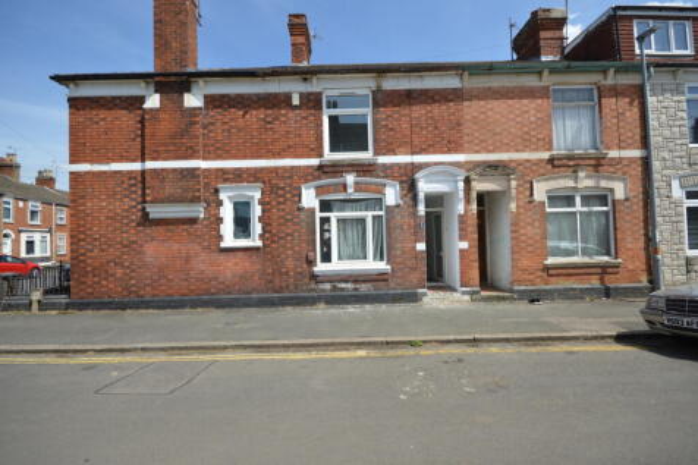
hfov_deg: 100.4
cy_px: 232
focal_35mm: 15
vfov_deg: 77.3
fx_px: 291
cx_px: 349
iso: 125
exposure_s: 1/250
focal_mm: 10
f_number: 8
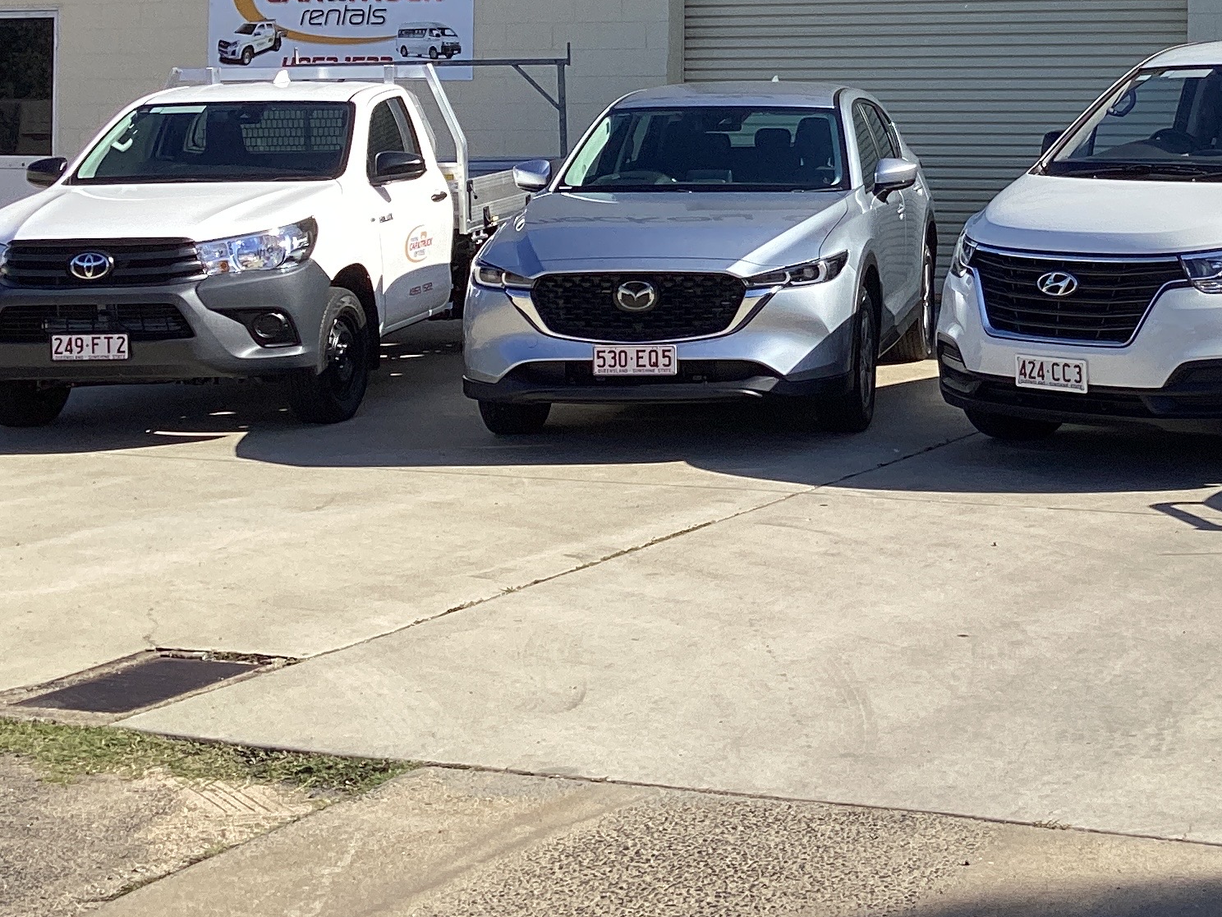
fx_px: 2401
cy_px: 94
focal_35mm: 68
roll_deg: +1.1
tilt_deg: +2.1
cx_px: 1143
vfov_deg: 21.2
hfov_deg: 27.3
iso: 25
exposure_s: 1/1314
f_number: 2.4
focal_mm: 3.3
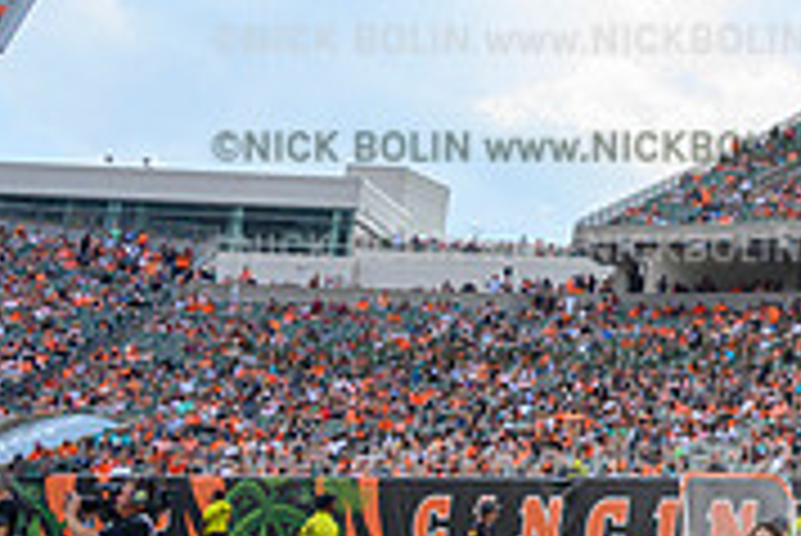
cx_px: 1260
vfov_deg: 17.2
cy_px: 43
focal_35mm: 78
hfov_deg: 21.2
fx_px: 1737
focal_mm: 24
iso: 80
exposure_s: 1/125
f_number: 7.1
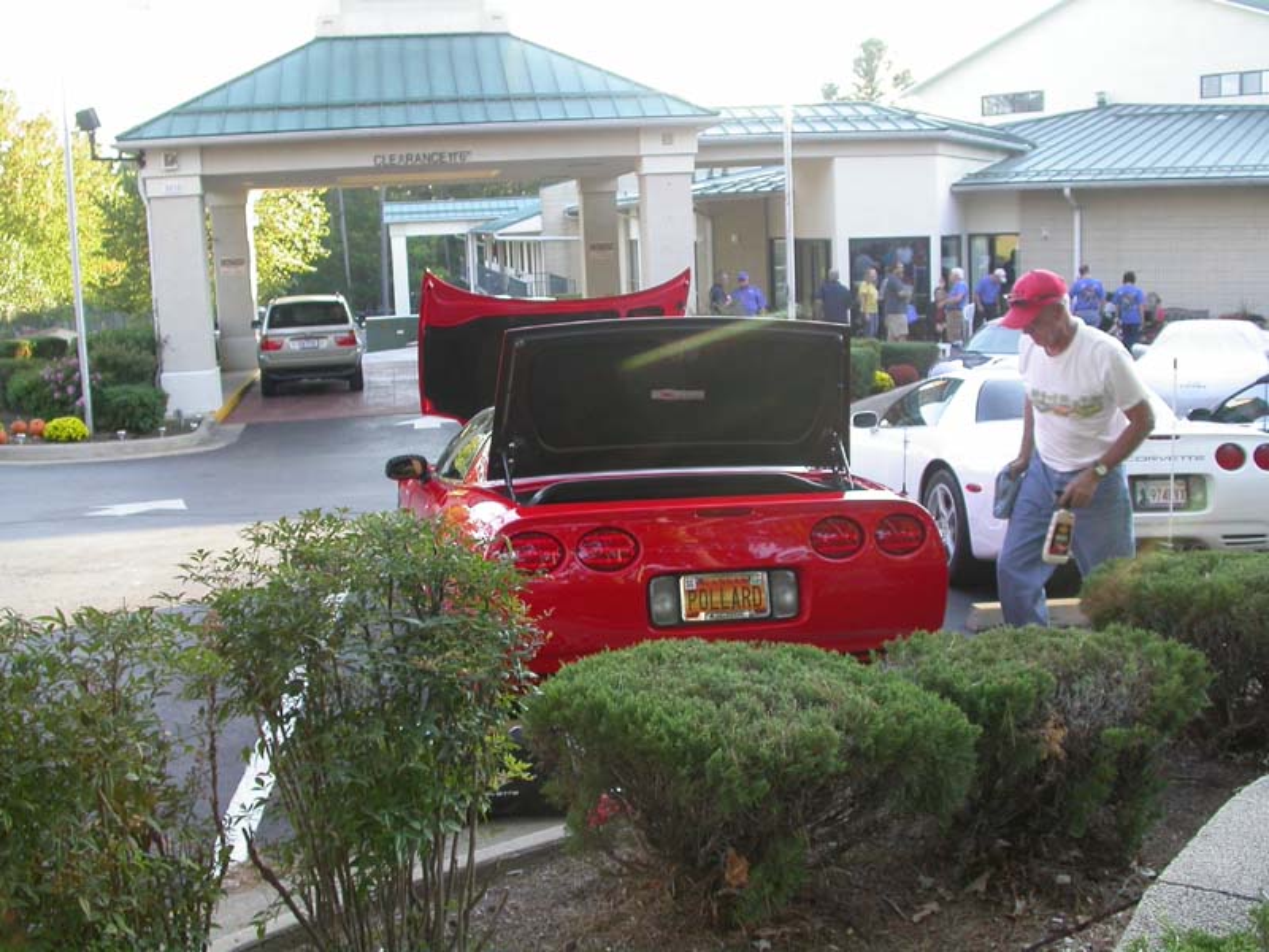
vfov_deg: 37.7
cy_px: 476
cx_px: 634
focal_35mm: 38
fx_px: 1393
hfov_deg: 49.0
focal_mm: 7.85
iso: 100
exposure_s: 1/69.1
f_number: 3.3
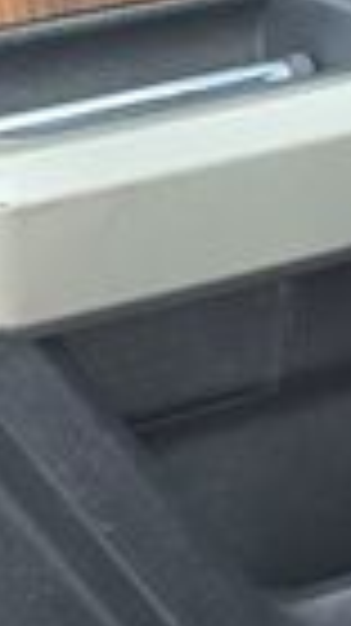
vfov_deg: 18.6
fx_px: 1906
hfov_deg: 10.3
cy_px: 419
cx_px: -81
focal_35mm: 115
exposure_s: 1/180
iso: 160
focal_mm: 6.3
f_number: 1.7
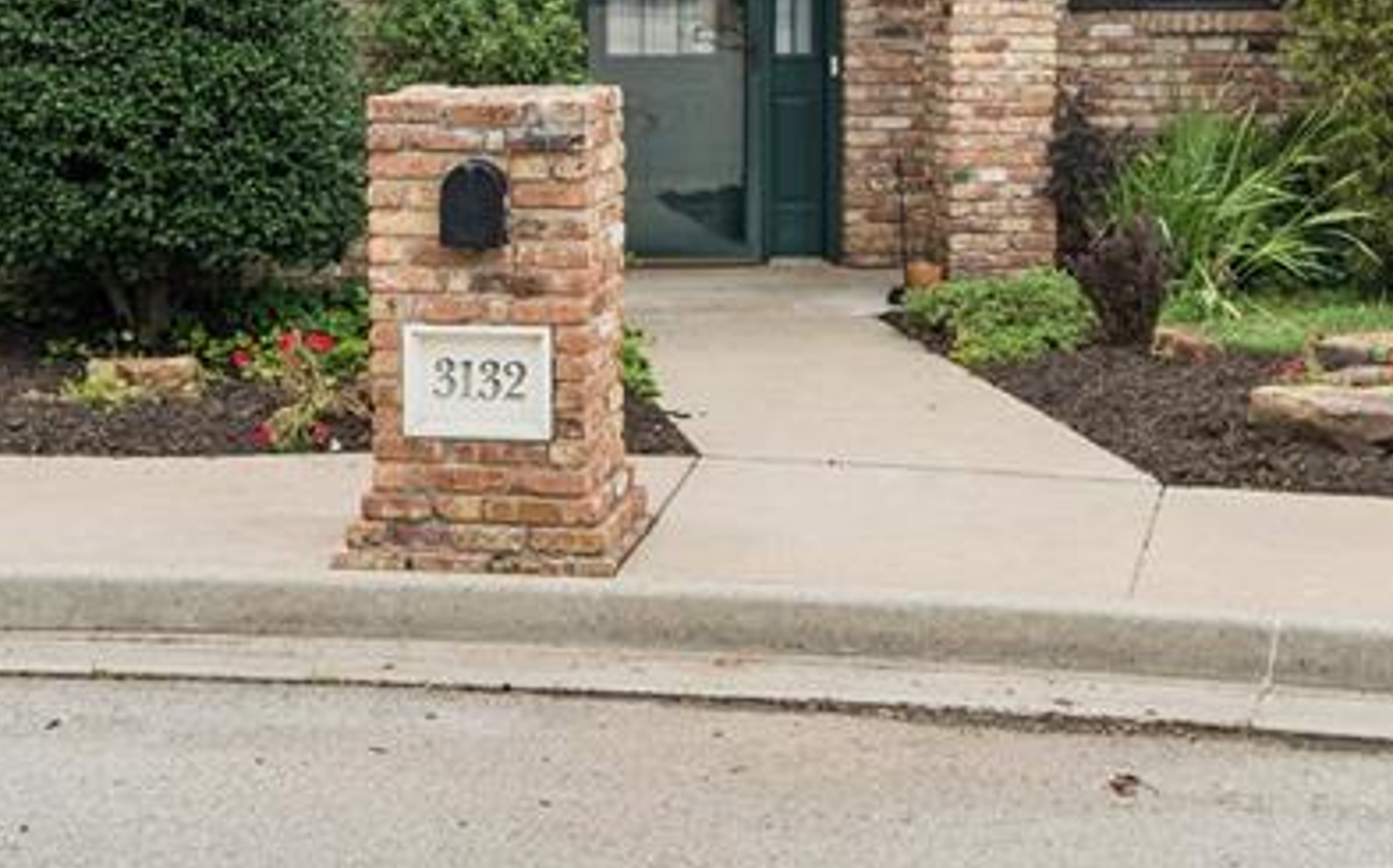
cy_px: -128
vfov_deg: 16.3
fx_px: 2921
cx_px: 735
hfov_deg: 26.8
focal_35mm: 77
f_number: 8
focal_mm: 29
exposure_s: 1/125
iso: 200
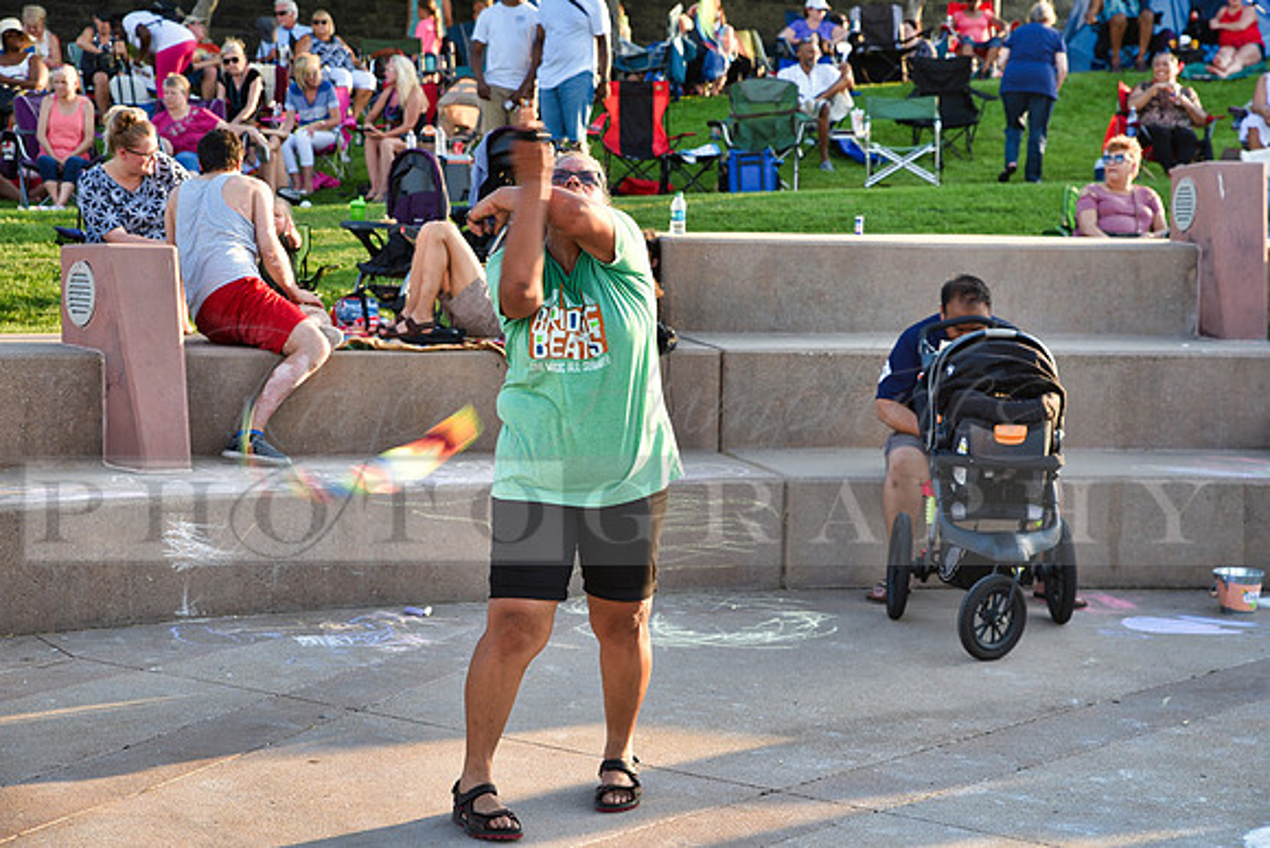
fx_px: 2470
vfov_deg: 19.5
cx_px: 635
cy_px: 424
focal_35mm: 70
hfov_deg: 28.8
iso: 200
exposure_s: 1/125
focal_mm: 70
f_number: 5.6
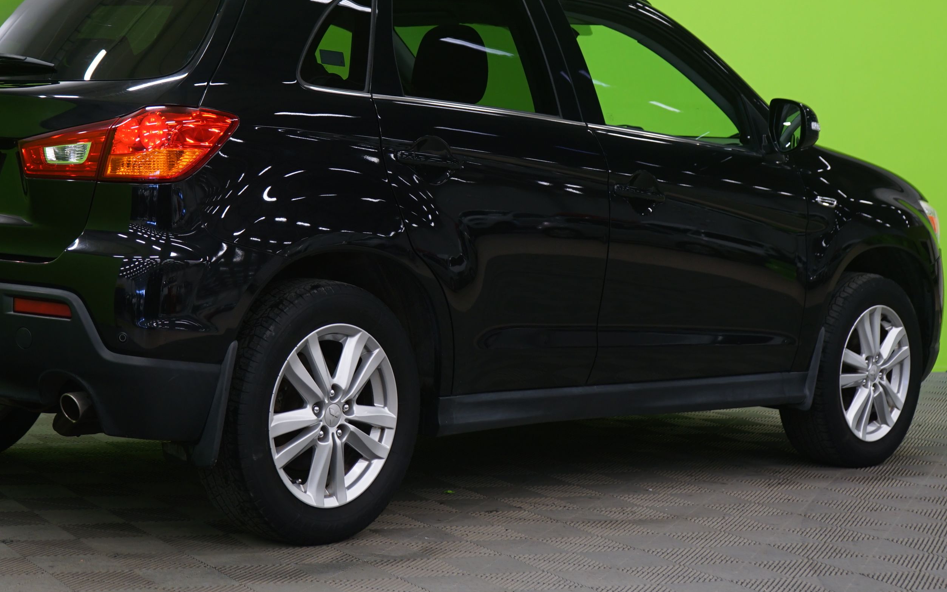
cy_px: 168
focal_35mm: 80
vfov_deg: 16.3
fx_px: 2065
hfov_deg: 25.8
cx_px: 375
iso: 400
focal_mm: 50
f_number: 5
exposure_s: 1/8
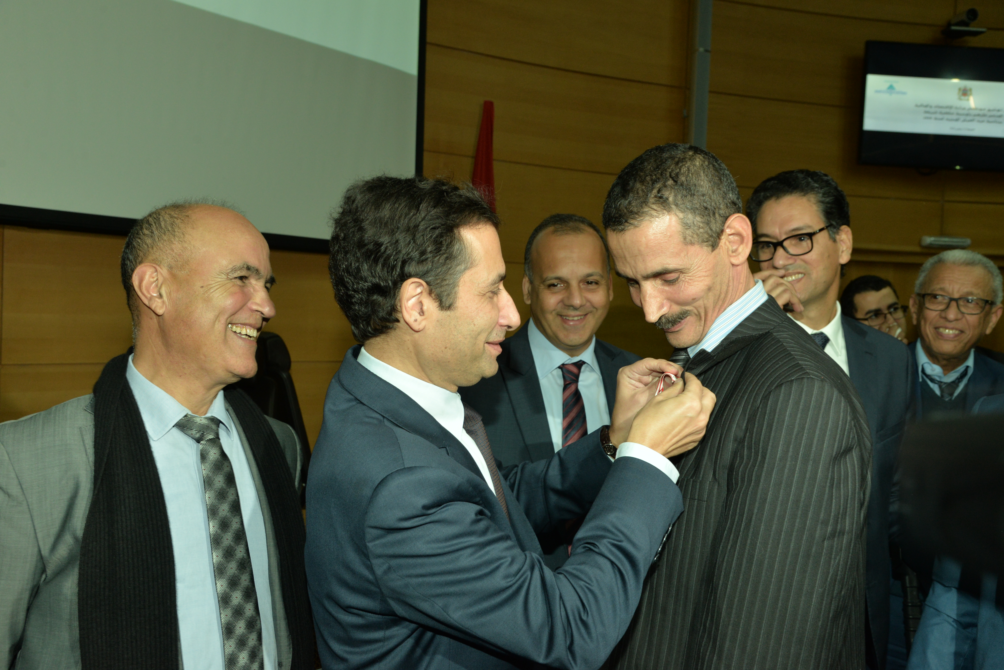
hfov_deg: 54.4
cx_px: 502
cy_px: 335
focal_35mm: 35
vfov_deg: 37.9
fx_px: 976
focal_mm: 35
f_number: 8
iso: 1250
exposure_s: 1/60
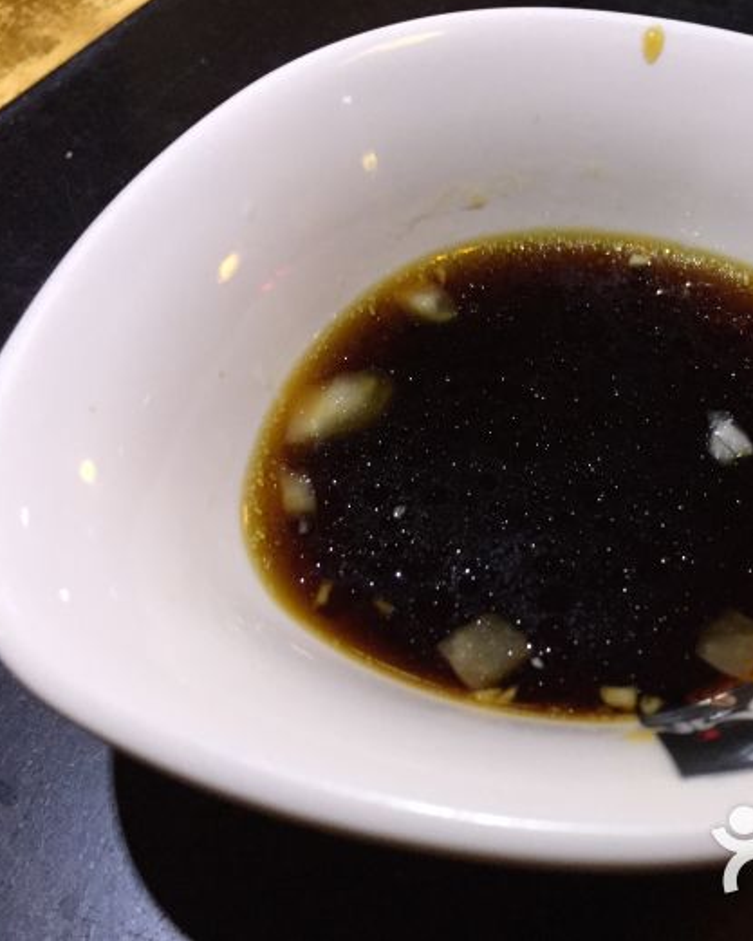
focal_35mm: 38
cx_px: 533
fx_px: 1058
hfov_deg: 38.5
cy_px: 469
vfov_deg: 47.9
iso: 250
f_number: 2.2
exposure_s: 1/30
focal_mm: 4.15
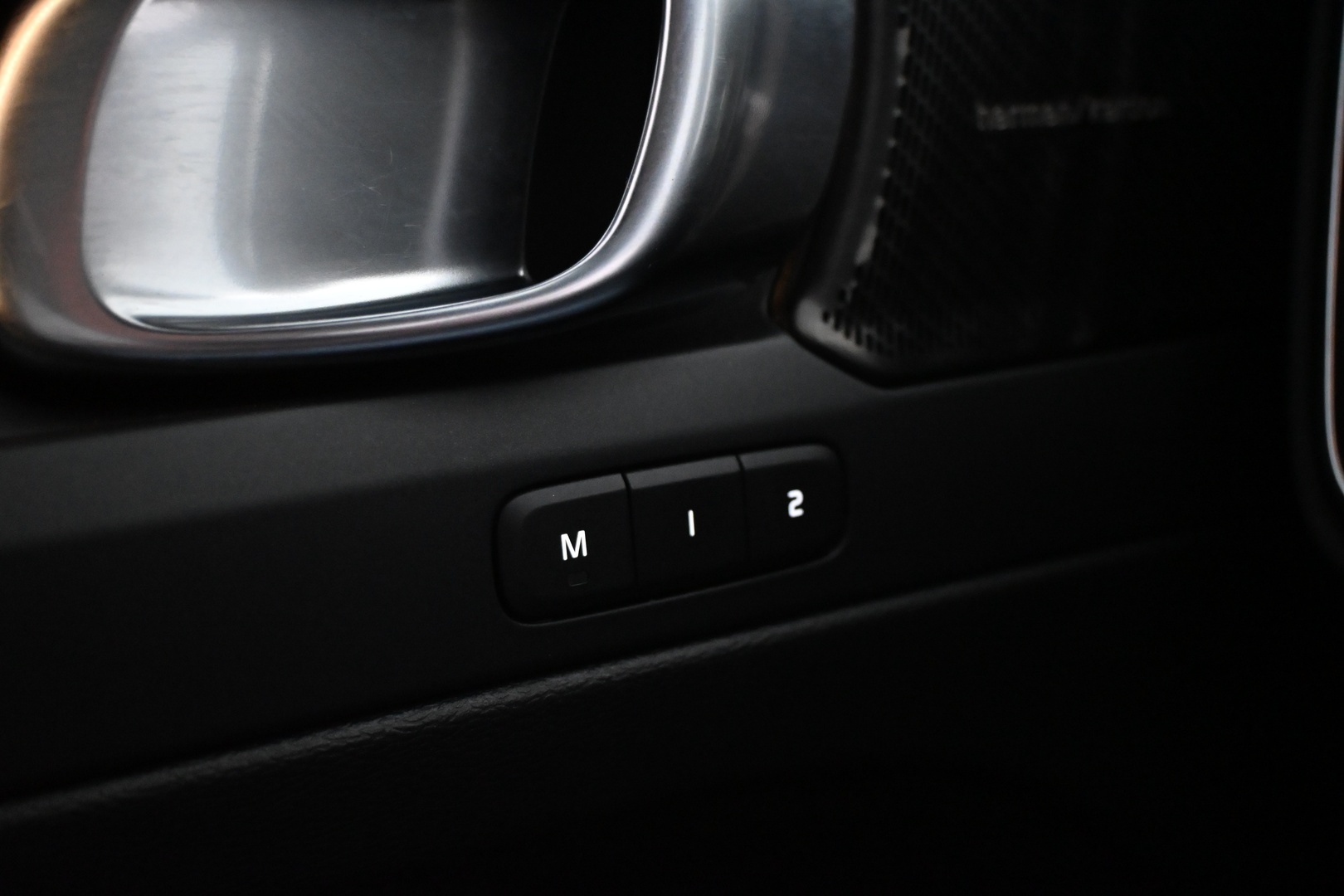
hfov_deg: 52.2
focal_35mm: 37
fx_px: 1372
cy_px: 448
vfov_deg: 36.2
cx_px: 672
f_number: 4.2
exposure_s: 1/60
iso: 5600
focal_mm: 24.5
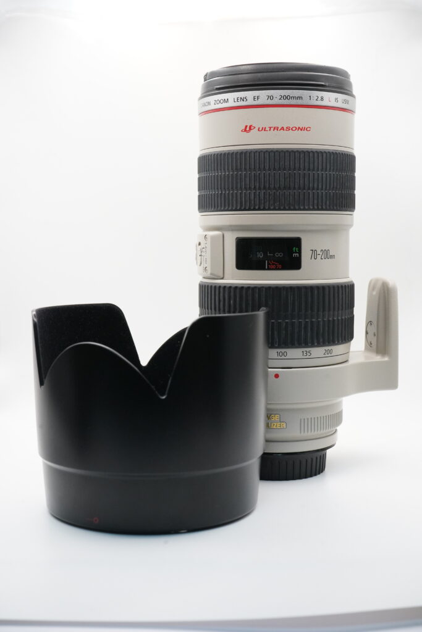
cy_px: 316
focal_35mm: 48
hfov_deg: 28.1
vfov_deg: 41.1
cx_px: 211
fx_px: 844
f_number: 13
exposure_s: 1/125
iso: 5000
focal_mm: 48
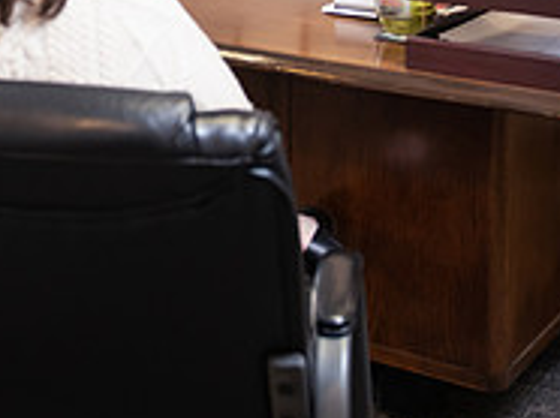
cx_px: 105
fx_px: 1551
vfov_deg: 14.8
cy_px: -89
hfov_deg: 20.2
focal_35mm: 96
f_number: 3.2
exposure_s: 1/125
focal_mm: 32
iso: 1000
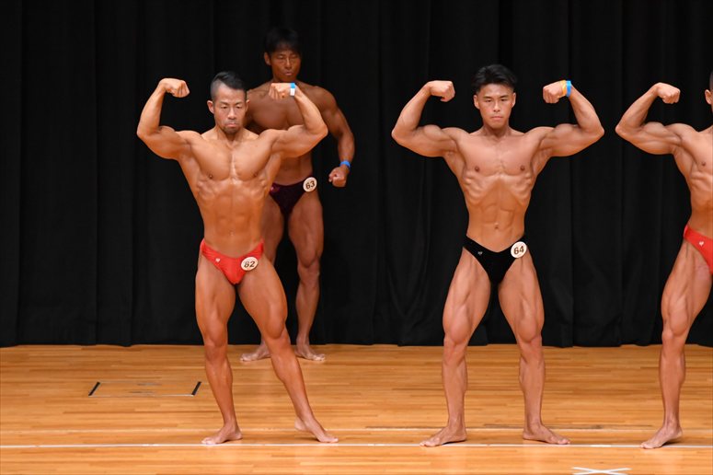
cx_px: 356
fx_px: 5345
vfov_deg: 5.1
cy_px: 238
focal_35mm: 270
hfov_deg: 7.6
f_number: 5.6
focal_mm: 180
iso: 4000
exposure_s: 1/400
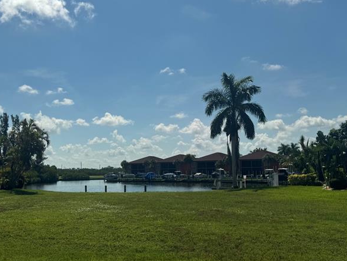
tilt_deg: +5.1
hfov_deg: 44.7
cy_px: 142
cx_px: 155
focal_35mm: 42
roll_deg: +0.2
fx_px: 421
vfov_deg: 34.3
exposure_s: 1/12346
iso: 80
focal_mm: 6.76
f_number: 1.78
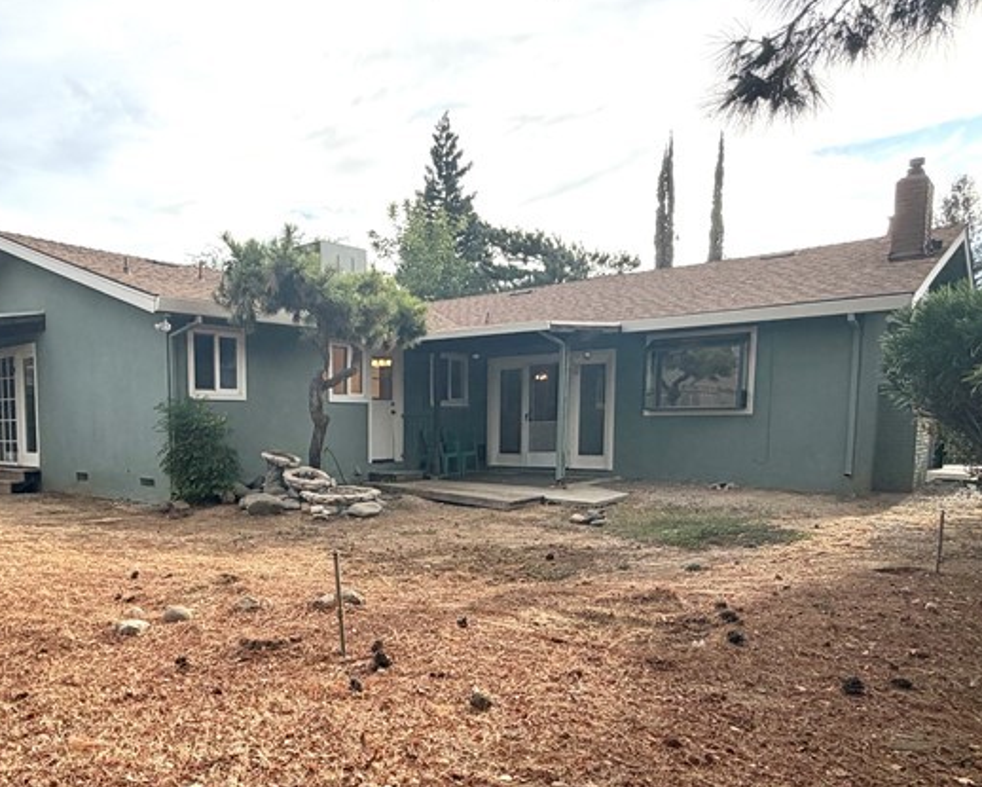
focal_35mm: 27
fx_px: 785
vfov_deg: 52.5
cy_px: 503
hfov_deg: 62.0
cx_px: 305
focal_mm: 2.22
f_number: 2.2
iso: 40
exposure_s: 1/658
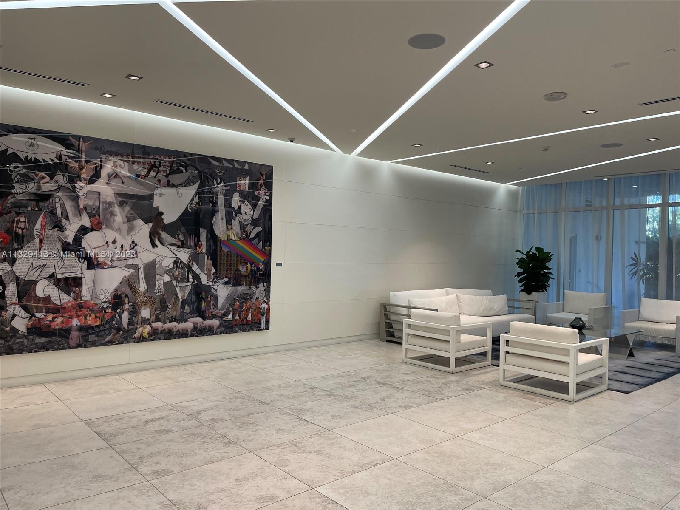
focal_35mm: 26
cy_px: 255
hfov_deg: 67.3
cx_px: 340
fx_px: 511
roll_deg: -1.2
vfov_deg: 53.1
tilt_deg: -0.3
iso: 125
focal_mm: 5.1
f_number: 1.6
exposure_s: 1/120
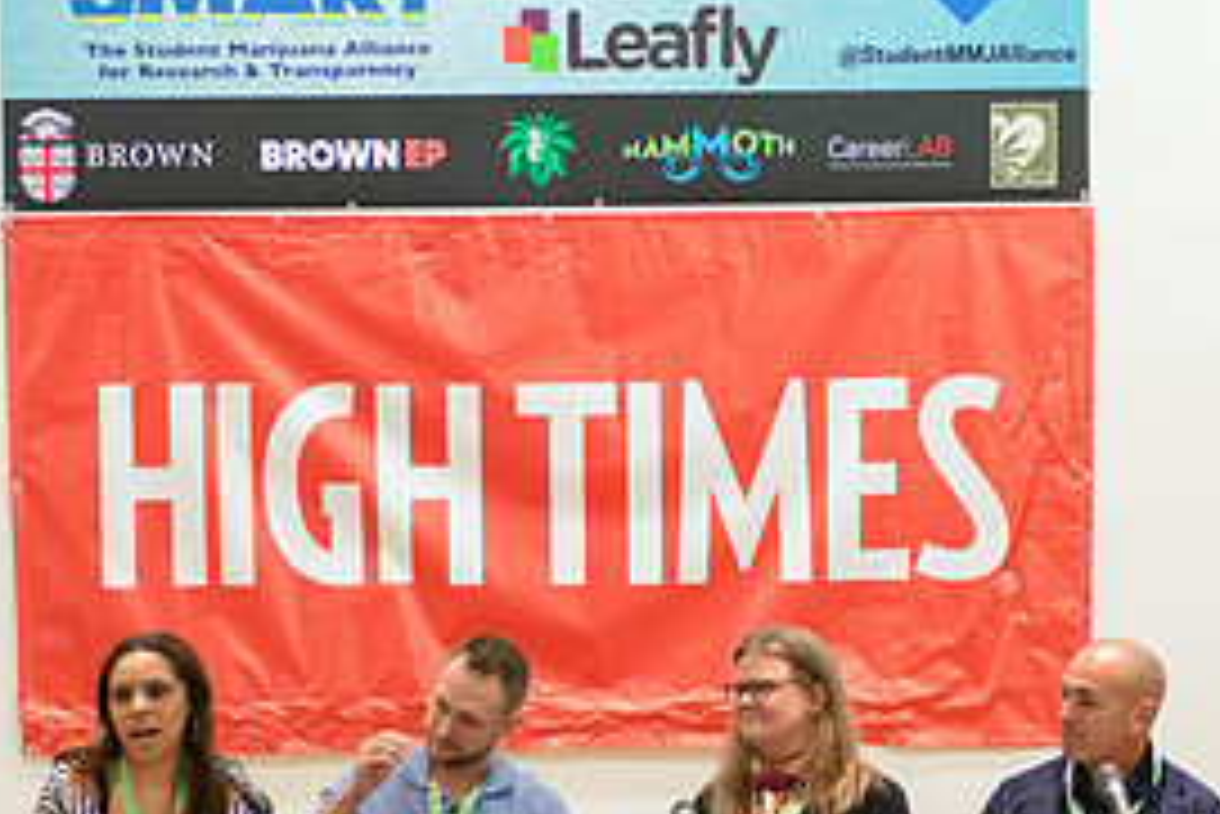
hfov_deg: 9.6
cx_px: 639
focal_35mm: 214
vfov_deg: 6.4
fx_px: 7256
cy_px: 681
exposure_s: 1/320
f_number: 4
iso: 4000
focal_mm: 100
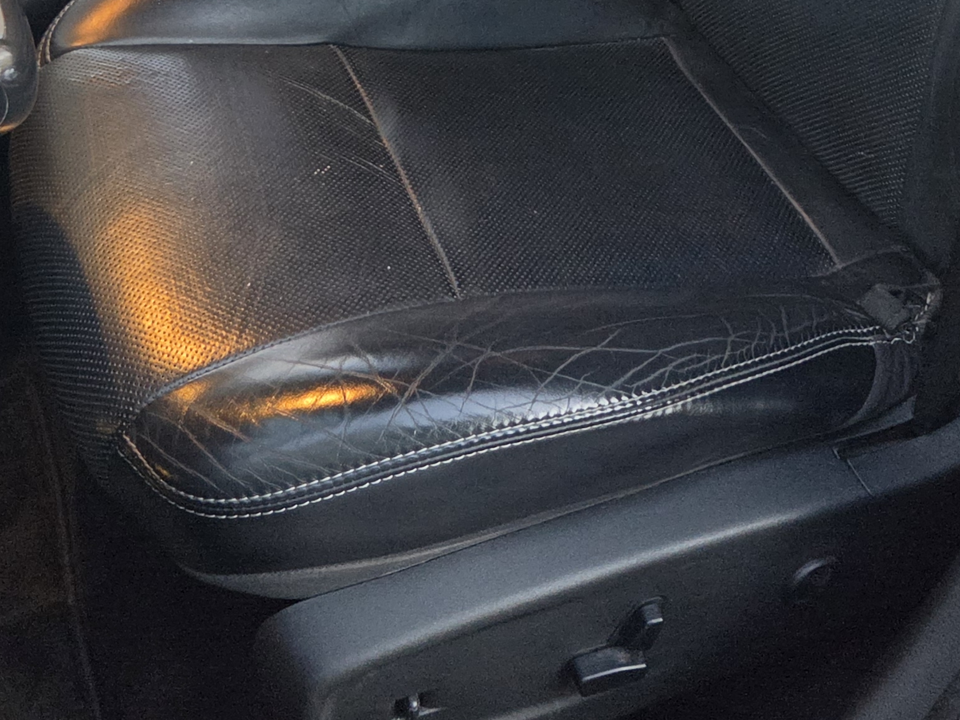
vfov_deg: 22.4
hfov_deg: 32.2
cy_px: -157
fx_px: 1664
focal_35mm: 60
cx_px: 448
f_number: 1.8
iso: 1600
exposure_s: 1/120
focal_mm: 5.4
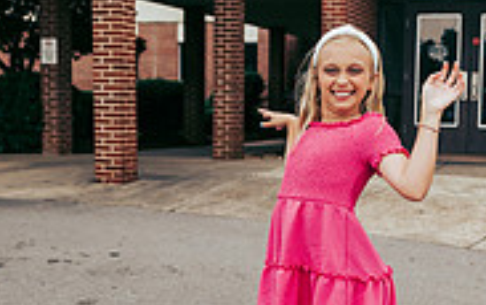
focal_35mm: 60
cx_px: 343
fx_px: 796
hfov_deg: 33.5
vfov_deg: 21.7
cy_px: 183
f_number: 2.8
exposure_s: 1/400
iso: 250
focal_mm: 24
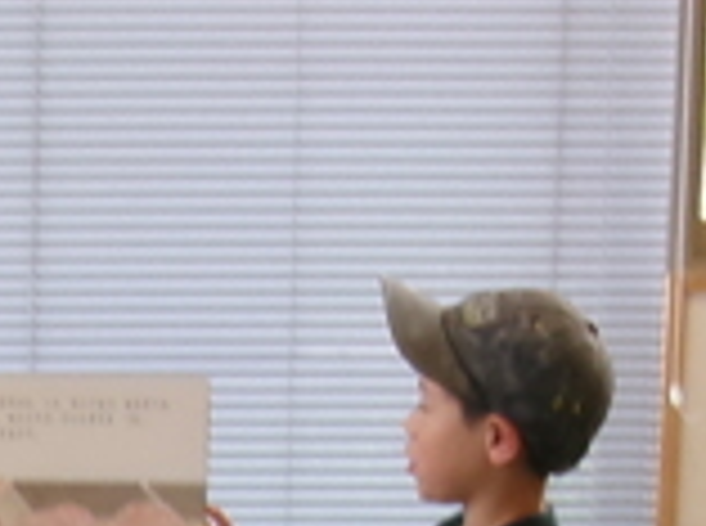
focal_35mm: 207
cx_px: -418
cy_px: 1081
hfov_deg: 9.3
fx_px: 4212
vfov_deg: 6.9
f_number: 4.5
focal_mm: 6.4
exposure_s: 1/34
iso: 128
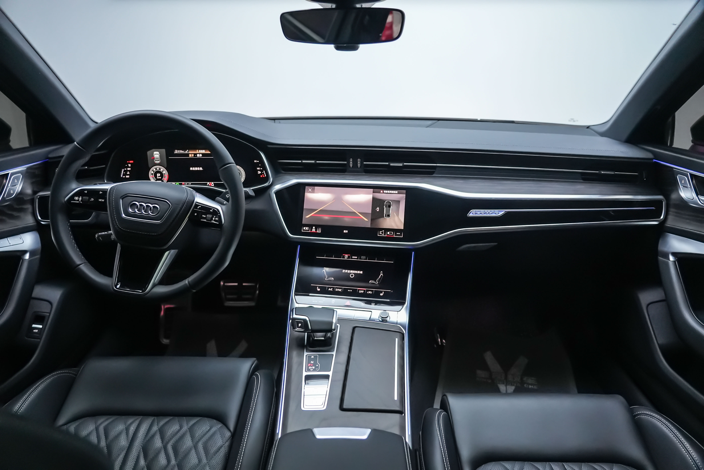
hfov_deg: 73.7
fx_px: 470
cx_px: 352
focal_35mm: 24
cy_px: 235
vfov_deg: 53.2
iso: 8000
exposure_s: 1/125
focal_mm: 24
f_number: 4
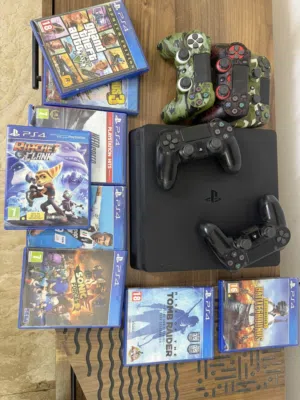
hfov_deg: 56.8
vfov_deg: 71.6
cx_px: 150
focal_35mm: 24
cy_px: 200
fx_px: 277
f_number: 1.78
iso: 250
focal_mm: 6.76
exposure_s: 1/50
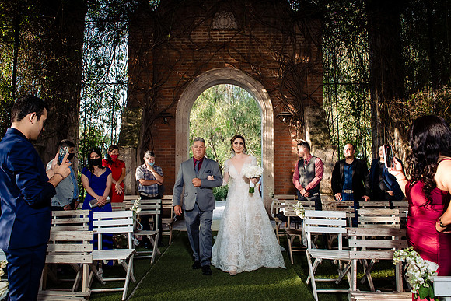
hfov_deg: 70.2
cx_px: 234
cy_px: 150
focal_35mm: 26
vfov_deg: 50.2
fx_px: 321
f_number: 7.1
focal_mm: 24
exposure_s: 1/200
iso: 1000
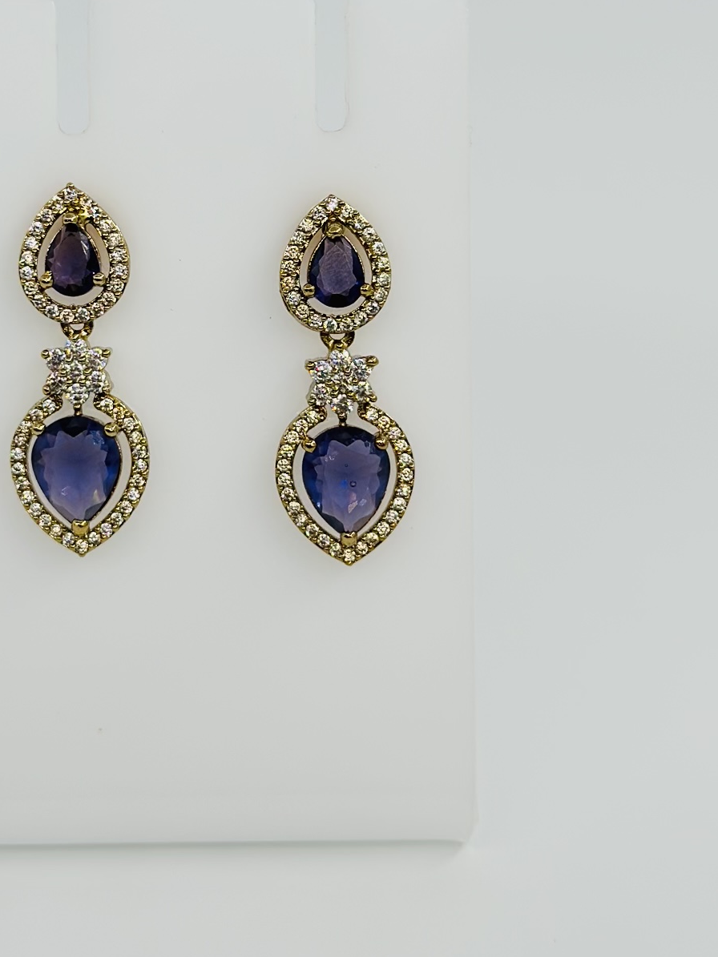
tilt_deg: -23.1
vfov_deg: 23.9
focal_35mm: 81
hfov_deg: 18.1
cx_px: 206
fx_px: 2241
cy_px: 262
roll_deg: -1.1
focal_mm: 6.86
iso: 80
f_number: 1.78
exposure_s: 1/1848
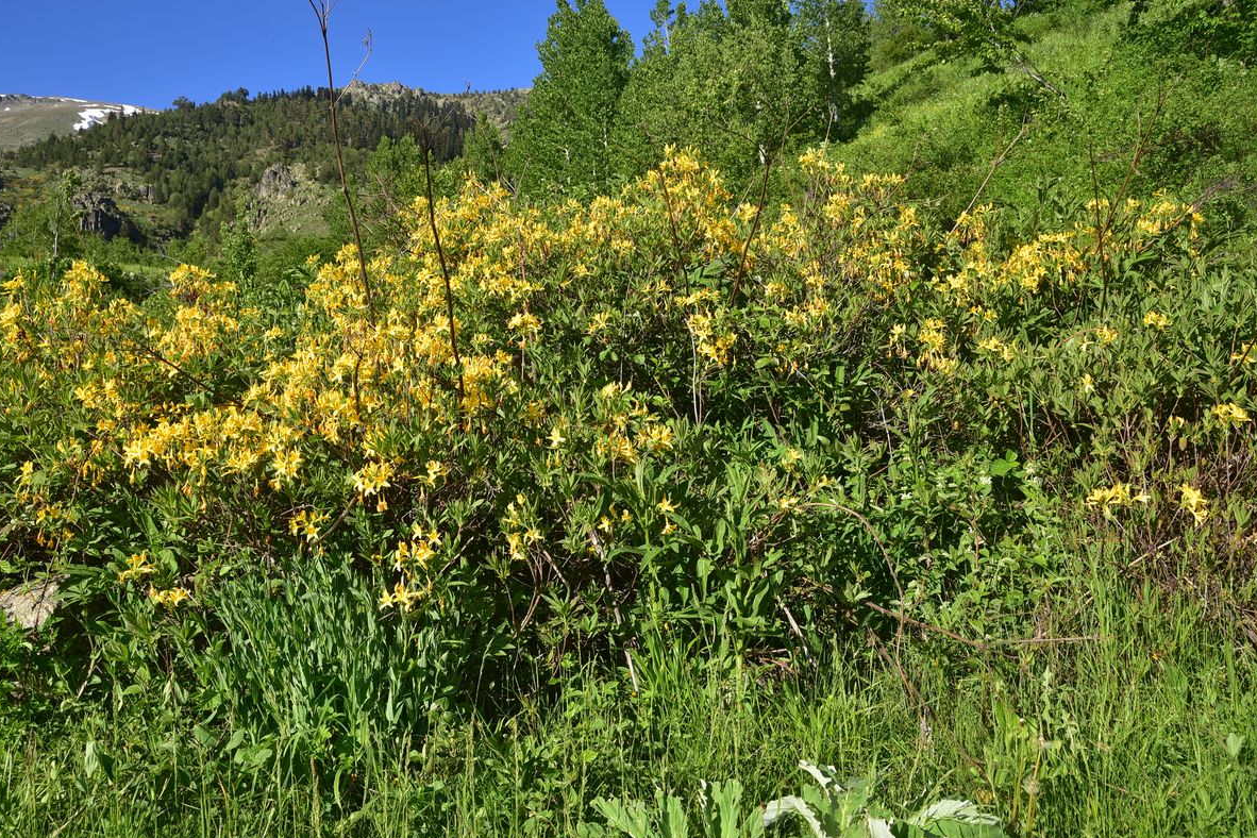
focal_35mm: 55
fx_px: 1920
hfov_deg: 36.2
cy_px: 418
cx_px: 608
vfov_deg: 24.6
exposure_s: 1/160
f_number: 11
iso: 160
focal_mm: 50
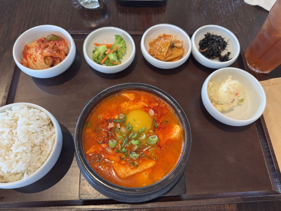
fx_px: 195
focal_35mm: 24
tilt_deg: -66.1
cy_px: 106
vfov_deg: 56.8
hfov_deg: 71.6
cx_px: 140
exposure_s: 1/120
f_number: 1.78
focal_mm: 6.76
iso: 200
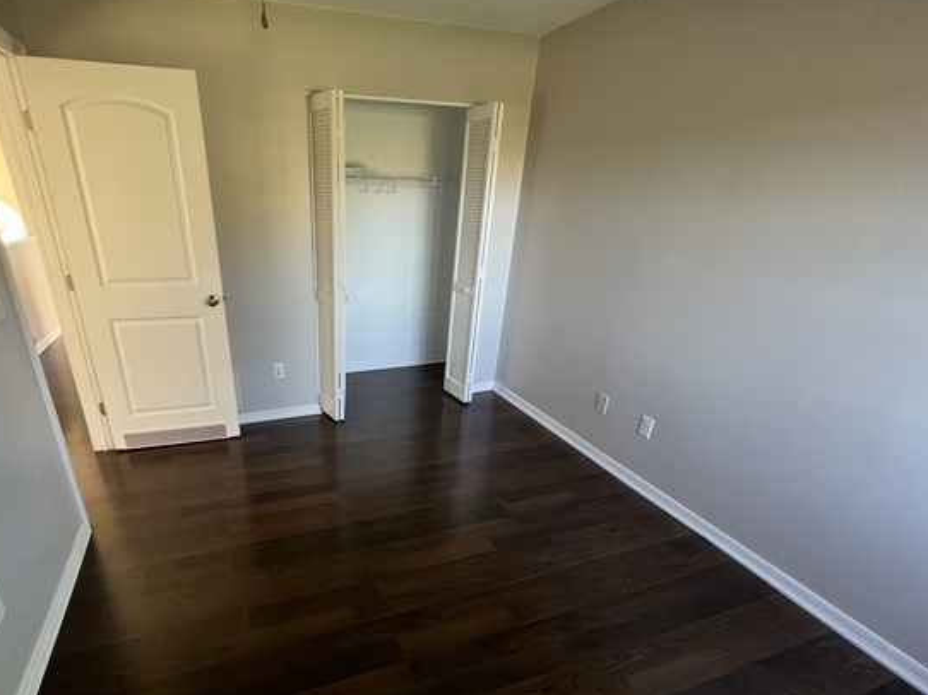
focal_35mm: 16
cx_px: 383
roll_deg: -2.3
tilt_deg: -25.9
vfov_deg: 77.5
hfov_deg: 93.6
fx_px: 429
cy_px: 404
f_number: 1.8
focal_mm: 1.57
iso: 160
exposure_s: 1/60
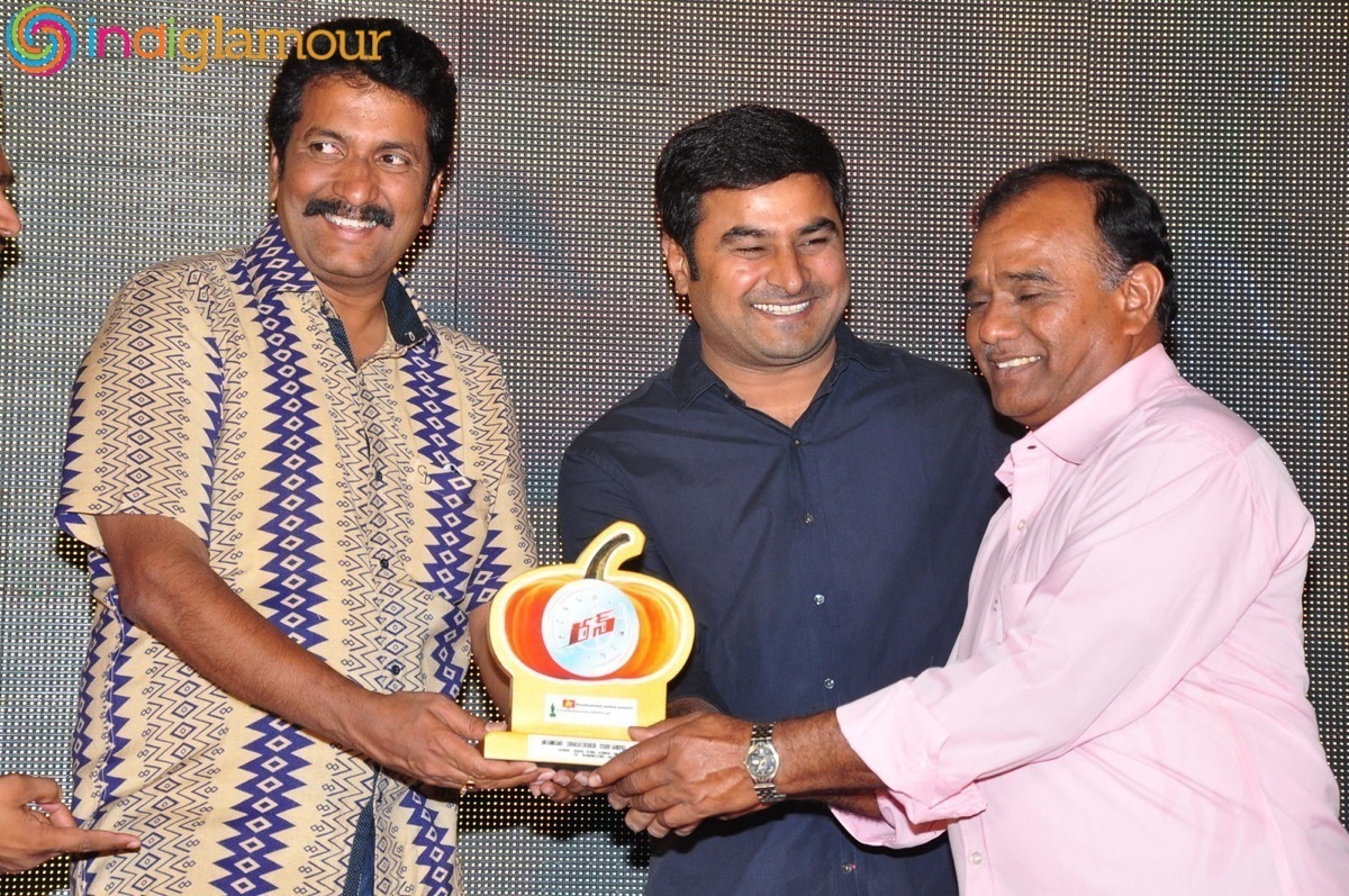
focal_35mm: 120
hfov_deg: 17.1
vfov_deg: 11.4
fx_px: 4491
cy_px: 448
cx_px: 674
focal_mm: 80
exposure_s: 1/125
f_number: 8
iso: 500
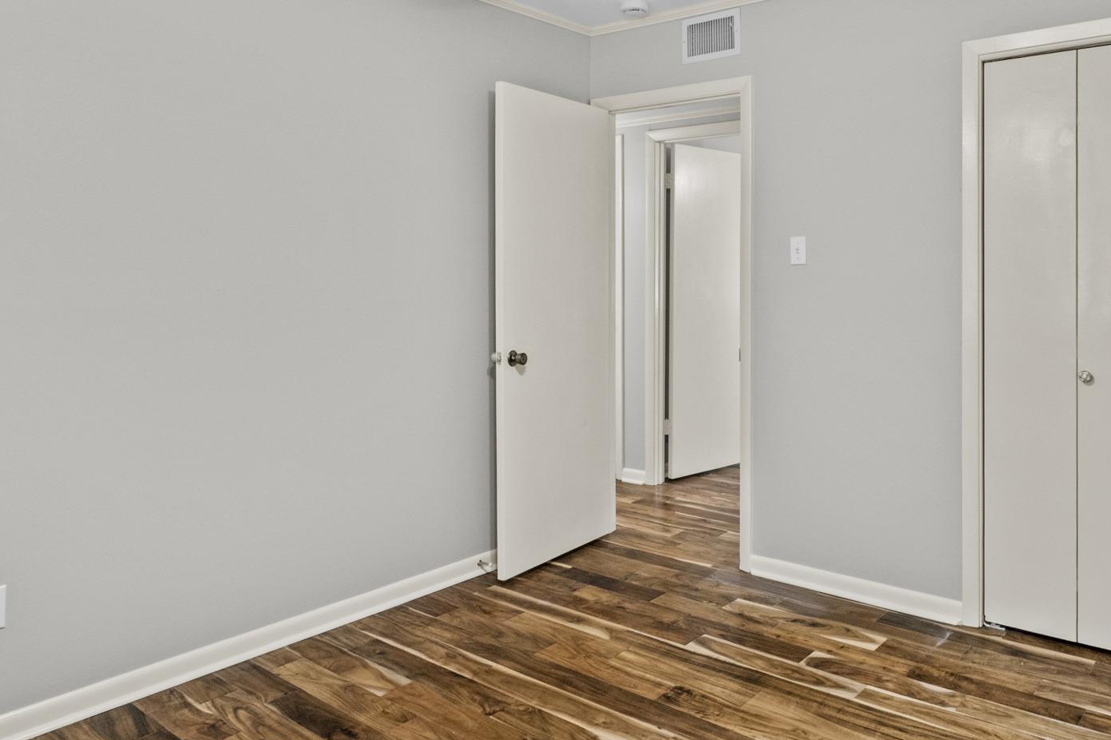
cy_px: 295
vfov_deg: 47.6
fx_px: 833
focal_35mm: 27
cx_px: 653
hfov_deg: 66.9
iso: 400
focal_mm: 10
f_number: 7.1
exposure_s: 1/3
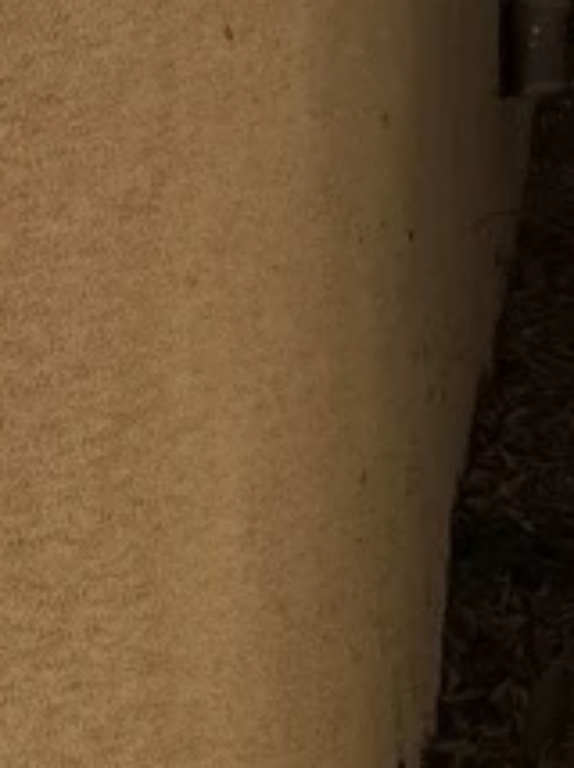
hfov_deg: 7.6
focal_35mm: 191
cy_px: -574
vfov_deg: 9.9
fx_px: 4231
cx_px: 913
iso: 50
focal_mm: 5.96
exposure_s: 1/2451
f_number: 1.6
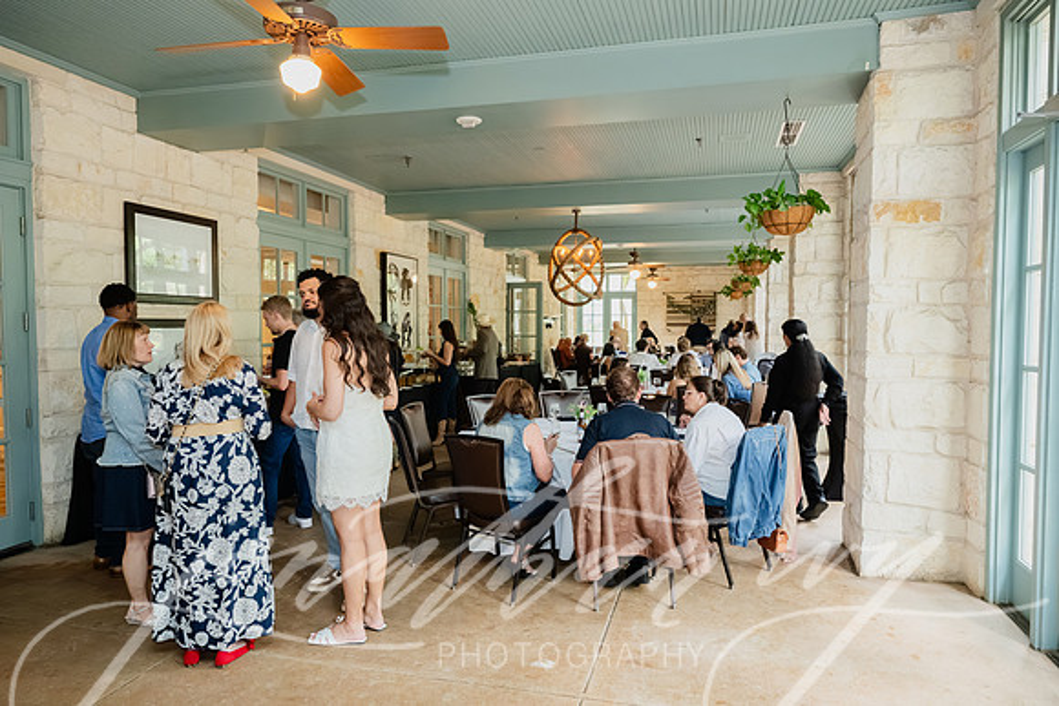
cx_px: 530
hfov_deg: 73.7
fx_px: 706
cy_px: 353
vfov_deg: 53.2
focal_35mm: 24
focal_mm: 24
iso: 4000
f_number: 5.6
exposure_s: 1/80
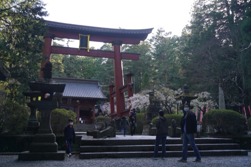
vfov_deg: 33.4
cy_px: 84
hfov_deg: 48.5
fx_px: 279
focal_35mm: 40
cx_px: 126
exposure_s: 1/100
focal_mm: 40
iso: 100
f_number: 4
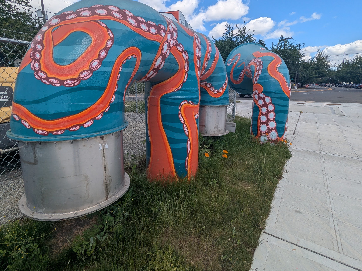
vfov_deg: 71.3
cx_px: 180
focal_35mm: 18
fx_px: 188
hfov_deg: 87.8
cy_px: 119
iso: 52
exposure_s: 1/1603
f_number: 2.2
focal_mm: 2.35
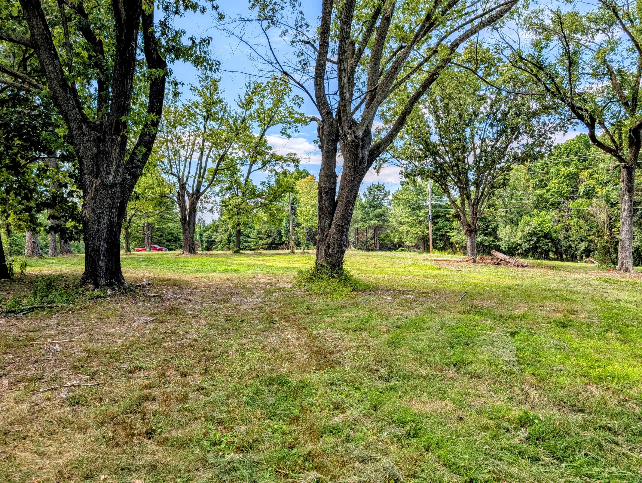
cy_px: 242
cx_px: 321
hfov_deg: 71.5
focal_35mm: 24
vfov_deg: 56.9
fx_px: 446
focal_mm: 6.9
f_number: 1.68
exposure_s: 1/1011
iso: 23
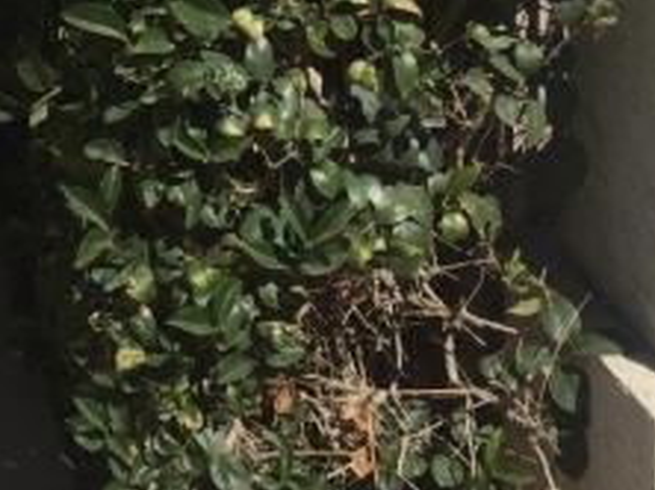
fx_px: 2533
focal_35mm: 134
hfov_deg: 14.1
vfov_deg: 10.1
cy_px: -546
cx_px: -195
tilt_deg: -3.2
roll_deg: -0.7
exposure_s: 1/3300
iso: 32
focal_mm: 4.15
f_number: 2.2
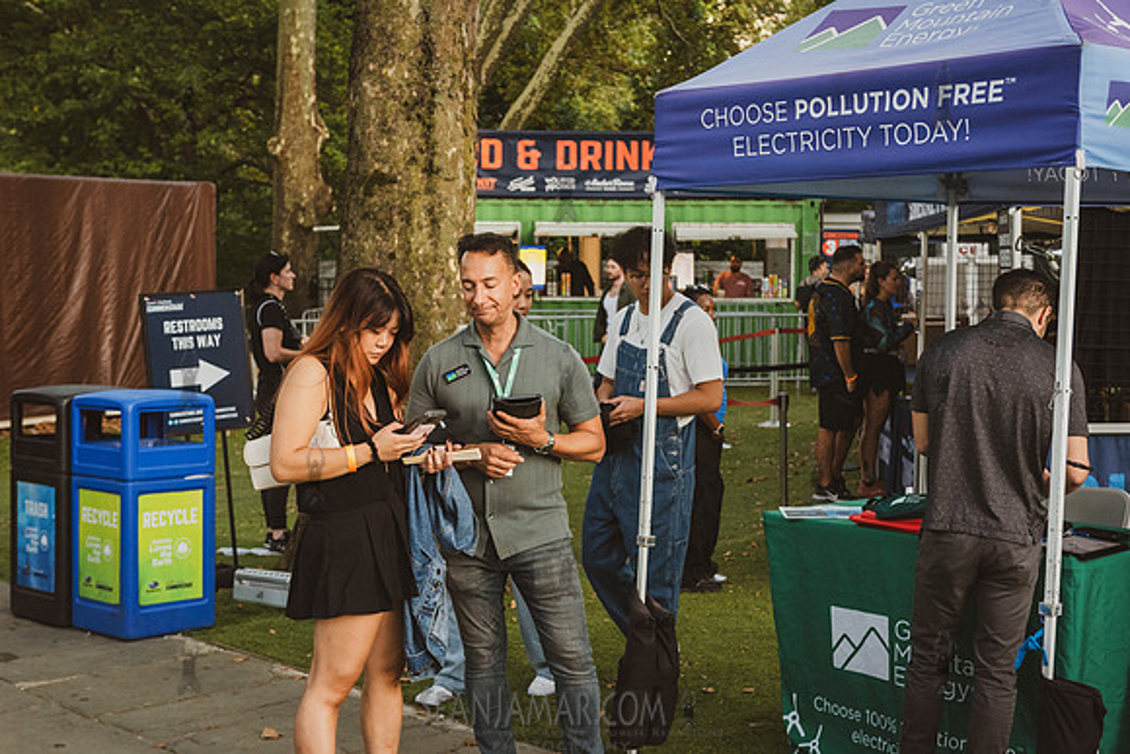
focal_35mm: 55
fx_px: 1727
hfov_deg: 36.2
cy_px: 377
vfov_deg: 24.6
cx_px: 565
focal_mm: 55
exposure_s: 1/250
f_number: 4.5
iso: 2000
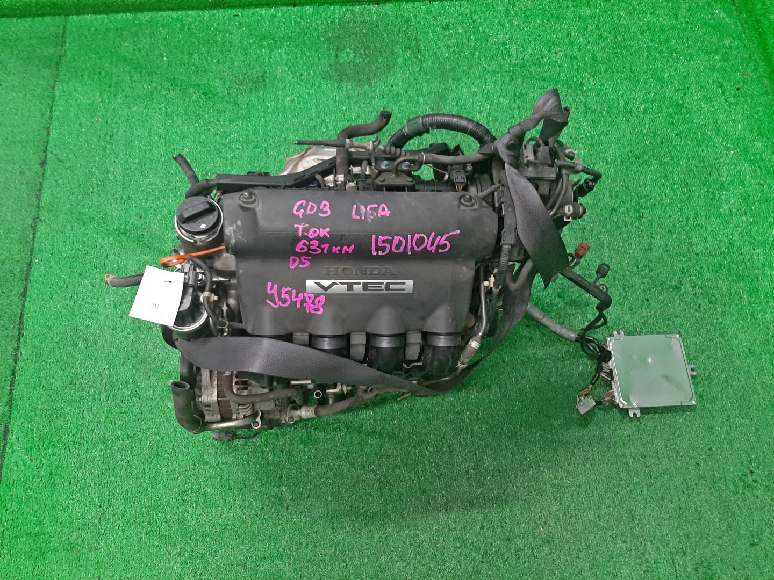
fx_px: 581
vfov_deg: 53.1
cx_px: 387
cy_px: 290
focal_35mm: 26
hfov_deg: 67.3
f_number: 1.7
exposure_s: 1/50
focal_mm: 3.93
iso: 121
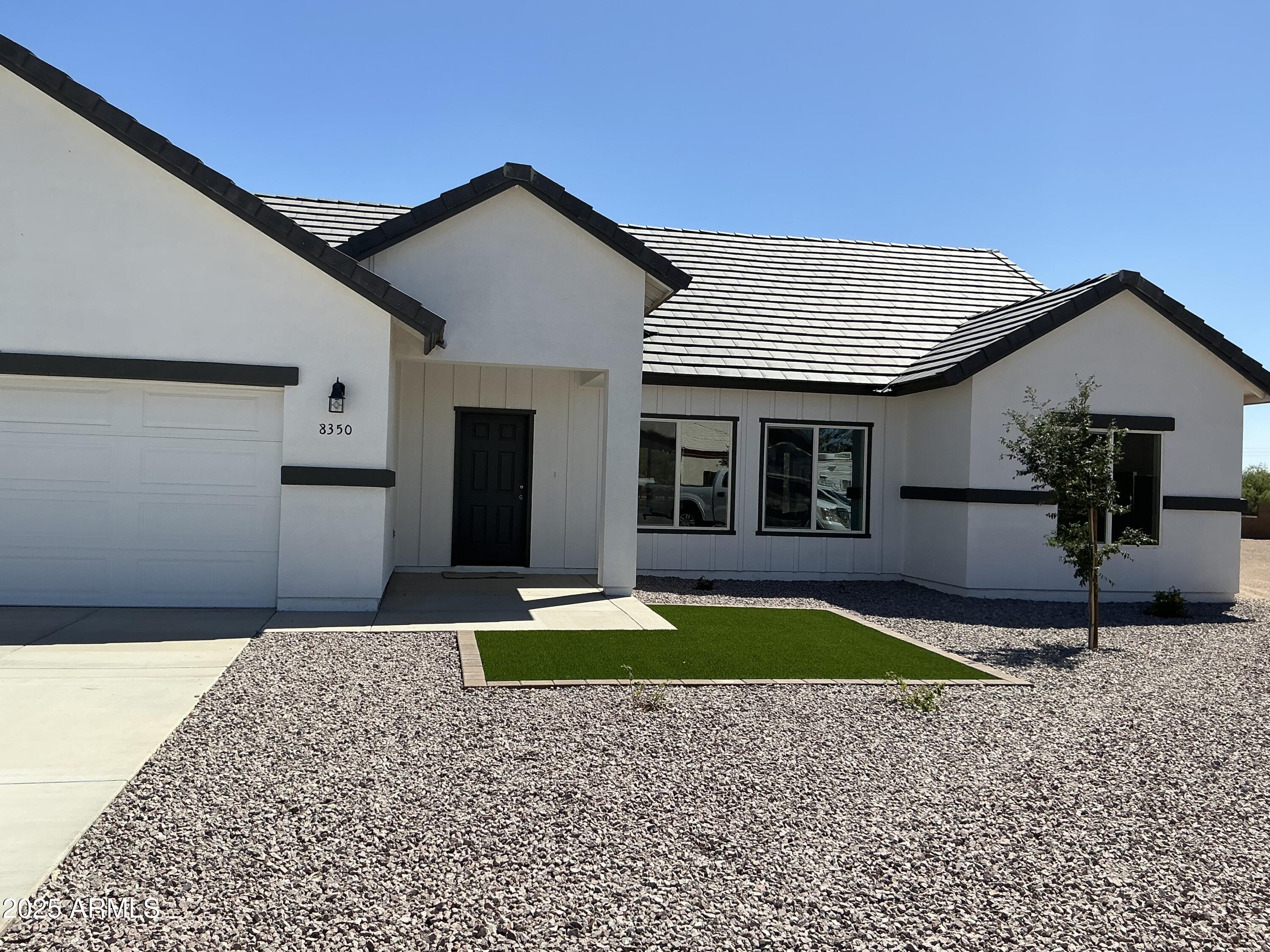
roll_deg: -1.1
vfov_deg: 49.7
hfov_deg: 63.4
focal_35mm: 28
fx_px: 1027
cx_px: 635
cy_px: 476
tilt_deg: +0.8
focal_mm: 3
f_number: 1.8
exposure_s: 1/2801
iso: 25
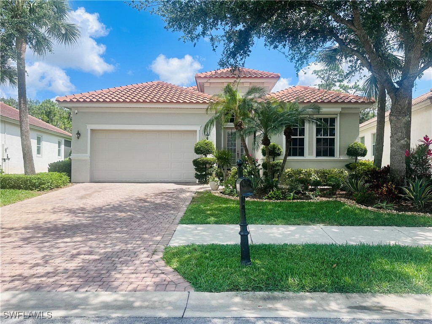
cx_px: 216
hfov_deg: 71.6
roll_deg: -0.5
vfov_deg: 56.8
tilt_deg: +0.3
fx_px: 300
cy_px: 162
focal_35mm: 24
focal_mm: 6.86
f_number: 1.78
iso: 80
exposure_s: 1/3155
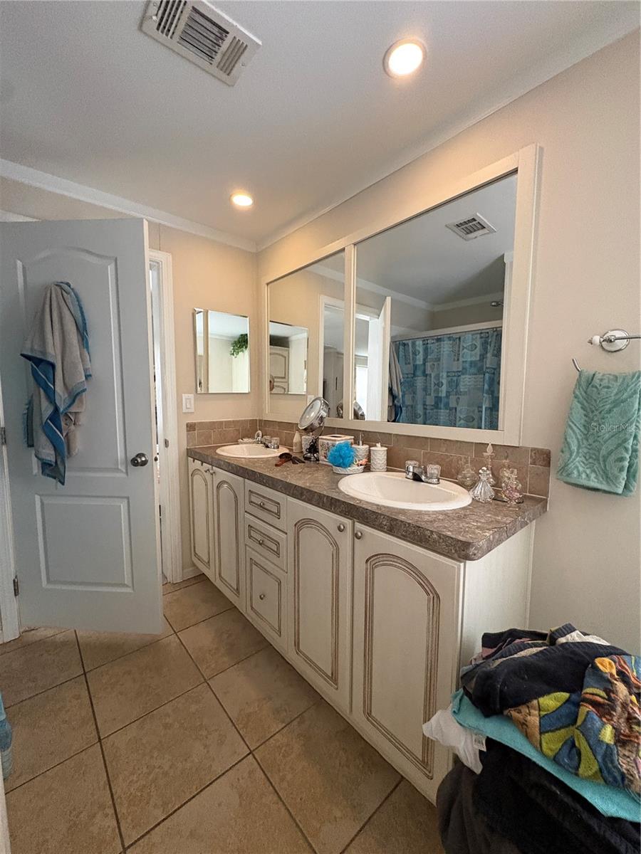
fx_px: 346
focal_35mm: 14
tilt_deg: -5.3
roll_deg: -0.5
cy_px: 427
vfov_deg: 102.1
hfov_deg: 85.7
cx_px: 320
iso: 800
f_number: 2.2
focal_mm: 2.22
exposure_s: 1/60
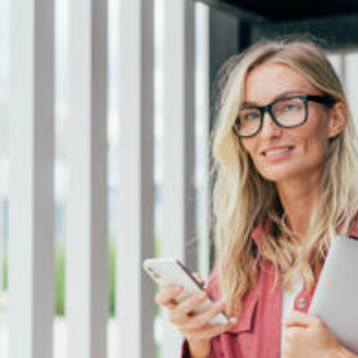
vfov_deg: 18.1
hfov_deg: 18.1
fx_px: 1123
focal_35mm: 96
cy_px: 238
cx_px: 229
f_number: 2.2
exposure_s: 1/1600
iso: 80
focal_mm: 55
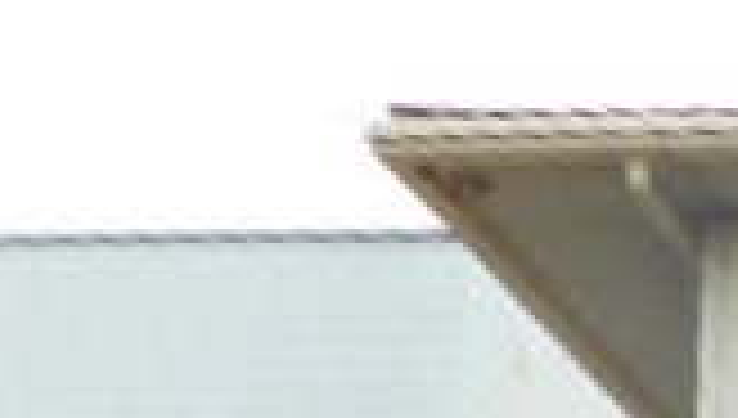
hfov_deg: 16.3
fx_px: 2078
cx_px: 1400
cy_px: 998
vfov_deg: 10.1
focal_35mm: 106
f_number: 3.7
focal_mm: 4.5
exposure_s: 1/125
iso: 80
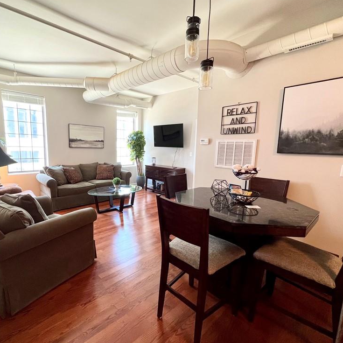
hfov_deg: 86.7
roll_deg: -0.6
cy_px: 172
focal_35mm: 16
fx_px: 179
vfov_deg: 87.4
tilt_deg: -8.5
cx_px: 143
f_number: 1.8
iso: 200
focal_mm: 1.57
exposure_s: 1/60
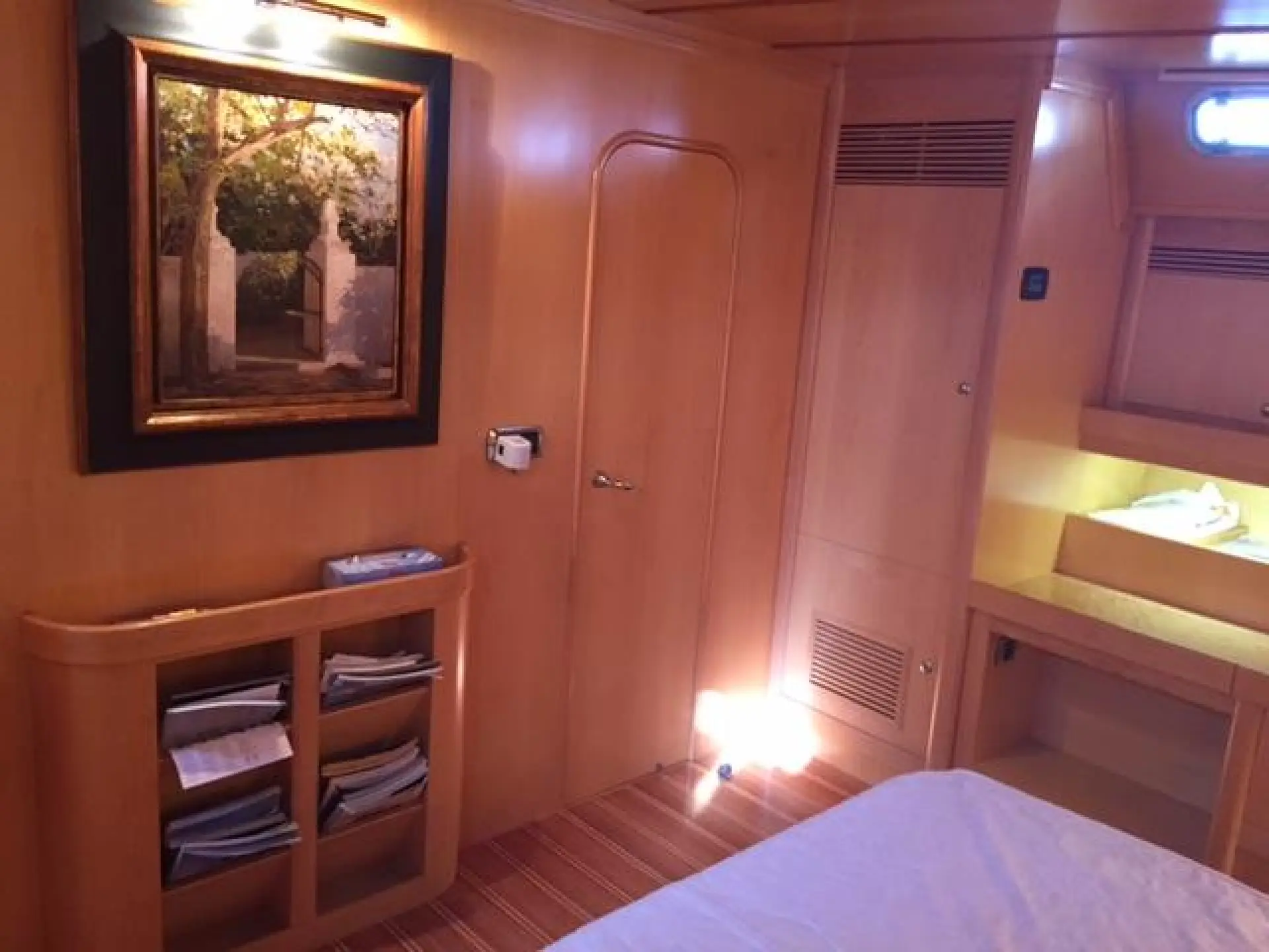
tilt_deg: -14.2
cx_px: 634
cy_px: 476
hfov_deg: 61.7
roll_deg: -3.0
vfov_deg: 48.2
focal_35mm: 29
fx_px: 1063
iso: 200
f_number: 2.2
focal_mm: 4.15
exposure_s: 1/30
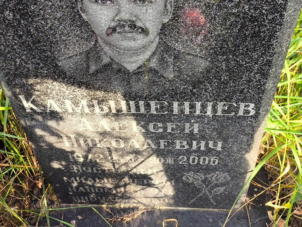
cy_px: 114
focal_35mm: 50
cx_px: 151
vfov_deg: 29.1
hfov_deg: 38.2
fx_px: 436
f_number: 1.7
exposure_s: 1/118
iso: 50
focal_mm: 4.71
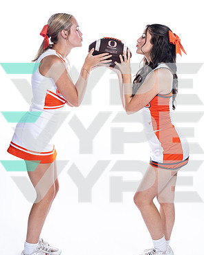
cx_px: 103
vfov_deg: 34.2
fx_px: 415
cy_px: 133
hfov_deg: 27.6
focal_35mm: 55
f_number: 5.6
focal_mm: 48
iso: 400
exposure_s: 1/250
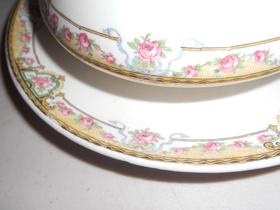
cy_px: 105
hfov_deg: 56.8
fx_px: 259
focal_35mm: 32
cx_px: 140
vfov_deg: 44.2
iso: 80
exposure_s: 1/25
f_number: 8.8
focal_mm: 5.8
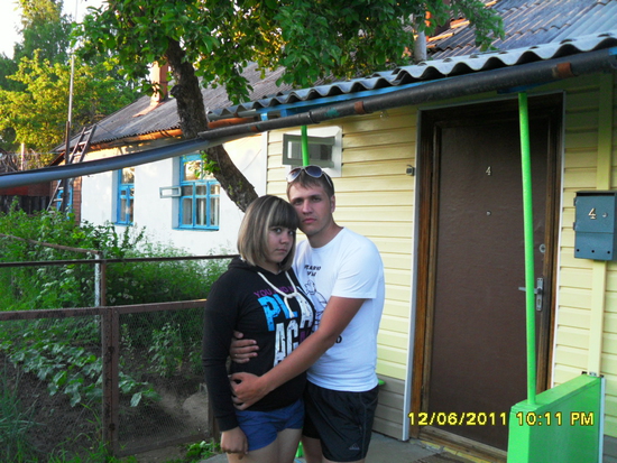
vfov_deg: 40.7
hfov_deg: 52.6
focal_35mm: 35
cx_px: 308
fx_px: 624
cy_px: 232
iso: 100
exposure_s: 1/125
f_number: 2.8
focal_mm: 6.2
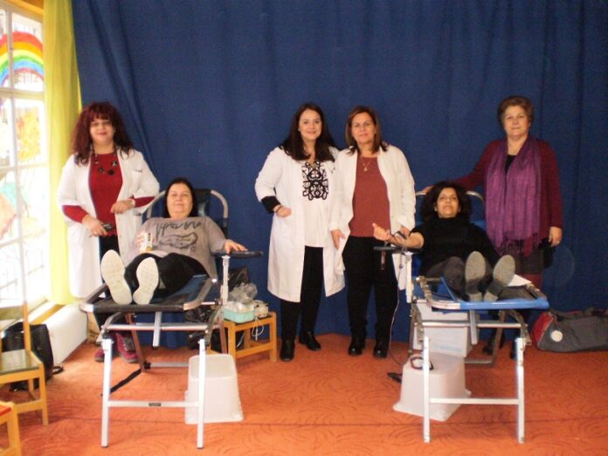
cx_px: 304
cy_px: 228
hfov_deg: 51.4
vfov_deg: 39.7
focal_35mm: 36
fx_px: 632
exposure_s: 1/30
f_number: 3.1
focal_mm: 6.3
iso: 400
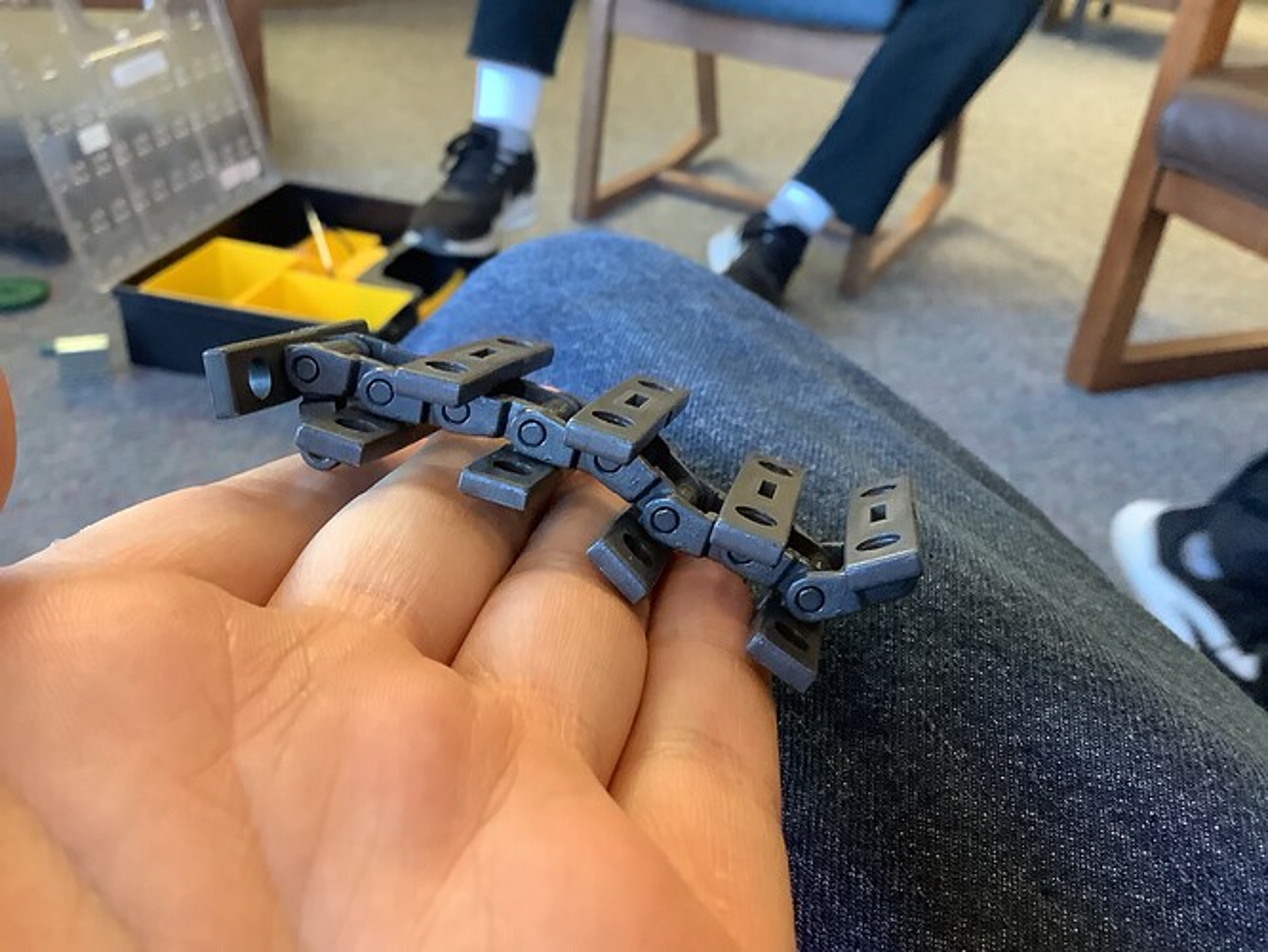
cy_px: 476
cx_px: 634
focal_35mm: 31
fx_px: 1136
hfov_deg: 58.3
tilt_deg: -33.0
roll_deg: -5.9
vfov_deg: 45.5
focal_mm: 3.3
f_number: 2.4
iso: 320
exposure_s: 1/60
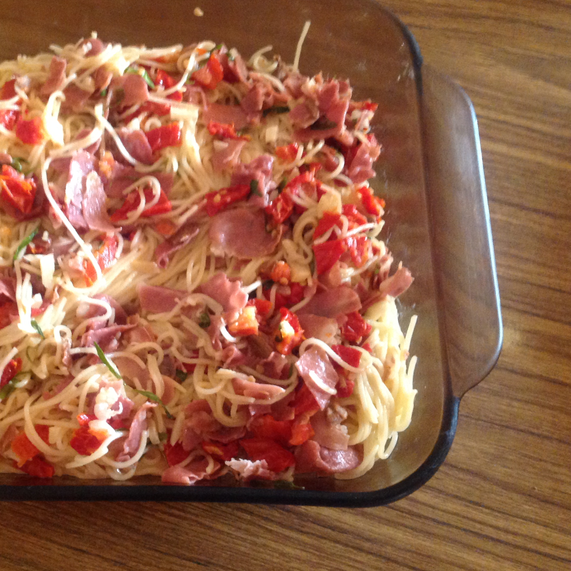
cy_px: 276
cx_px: 169
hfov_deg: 37.0
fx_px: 840
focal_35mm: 45
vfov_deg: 37.5
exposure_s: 1/15
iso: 400
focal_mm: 4.28
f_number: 2.4
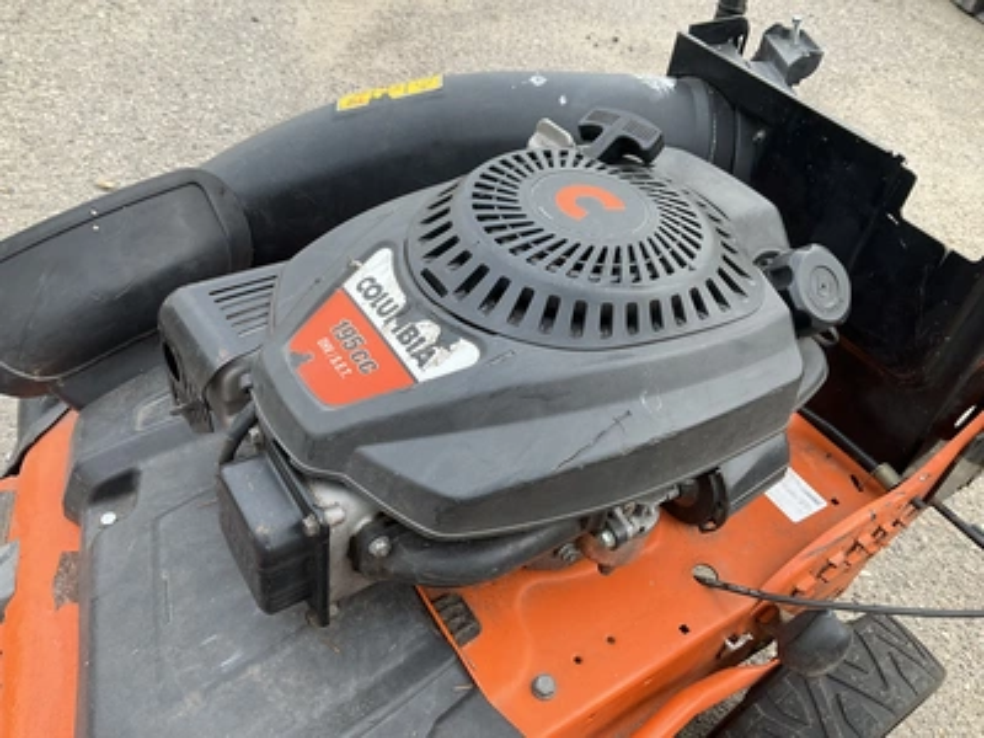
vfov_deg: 48.2
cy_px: 369
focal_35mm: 29
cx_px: 492
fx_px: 824
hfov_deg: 61.7
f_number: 1.8
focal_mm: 3
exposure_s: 1/122
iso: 20
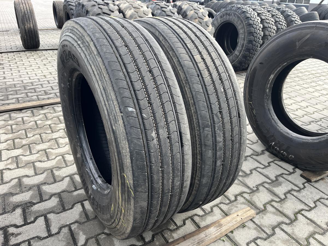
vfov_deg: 53.1
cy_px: 123
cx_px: 164
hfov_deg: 67.3
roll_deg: -3.2
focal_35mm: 26
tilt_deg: -23.2
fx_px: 246
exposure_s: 1/437
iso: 50
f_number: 1.6
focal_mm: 5.1
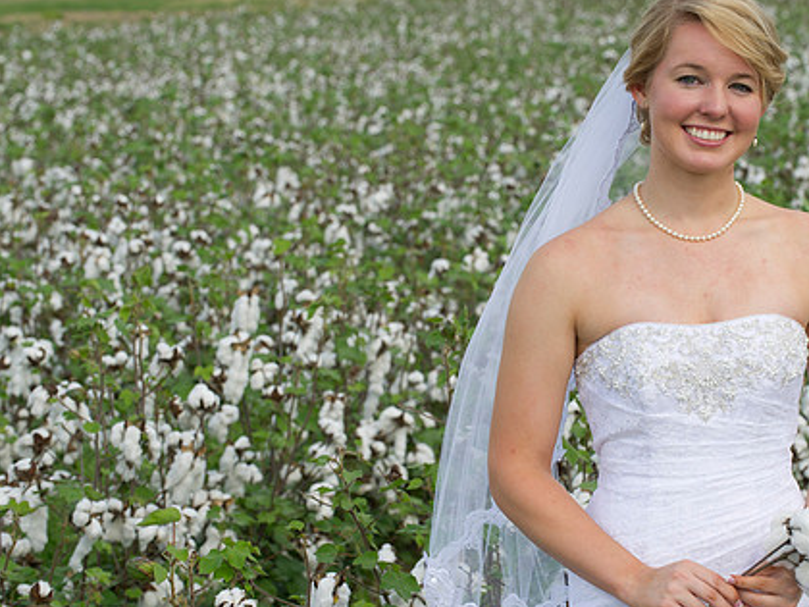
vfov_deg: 9.6
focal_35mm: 154
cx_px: 491
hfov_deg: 12.8
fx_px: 3599
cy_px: 306
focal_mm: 116
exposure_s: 1/160
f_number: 8
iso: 200
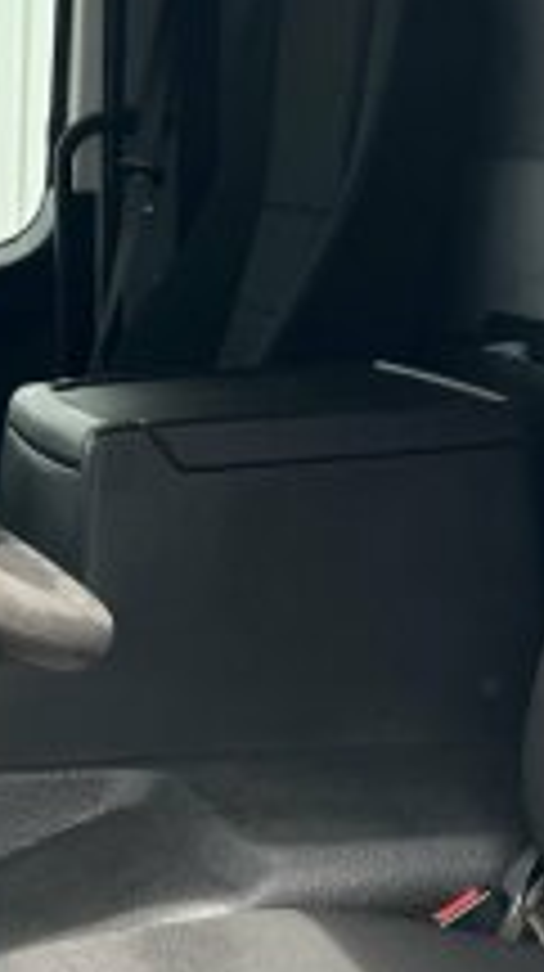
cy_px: 454
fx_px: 2161
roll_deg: -1.0
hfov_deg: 14.0
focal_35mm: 84
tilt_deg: -5.0
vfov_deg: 25.3
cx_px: -63
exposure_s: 1/814
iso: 50
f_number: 1.5
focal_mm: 5.7
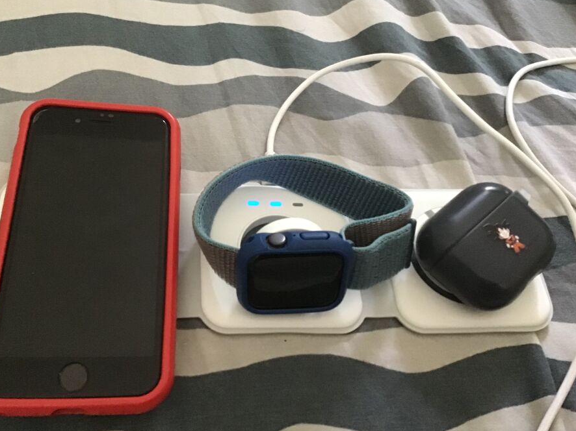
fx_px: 582
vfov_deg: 40.7
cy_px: 199
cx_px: 257
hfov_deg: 52.5
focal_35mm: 35
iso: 400
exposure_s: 1/17
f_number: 2.4
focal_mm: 3.3
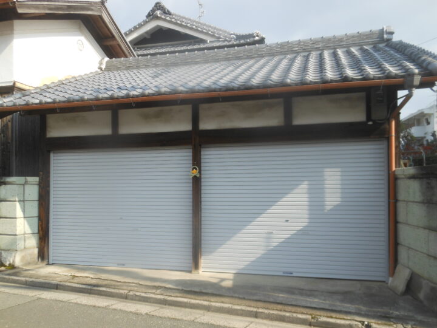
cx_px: 218
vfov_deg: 48.2
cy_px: 164
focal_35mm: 29
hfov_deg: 61.7
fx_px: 366
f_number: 3.3
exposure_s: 1/500
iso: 80
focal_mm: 5.2
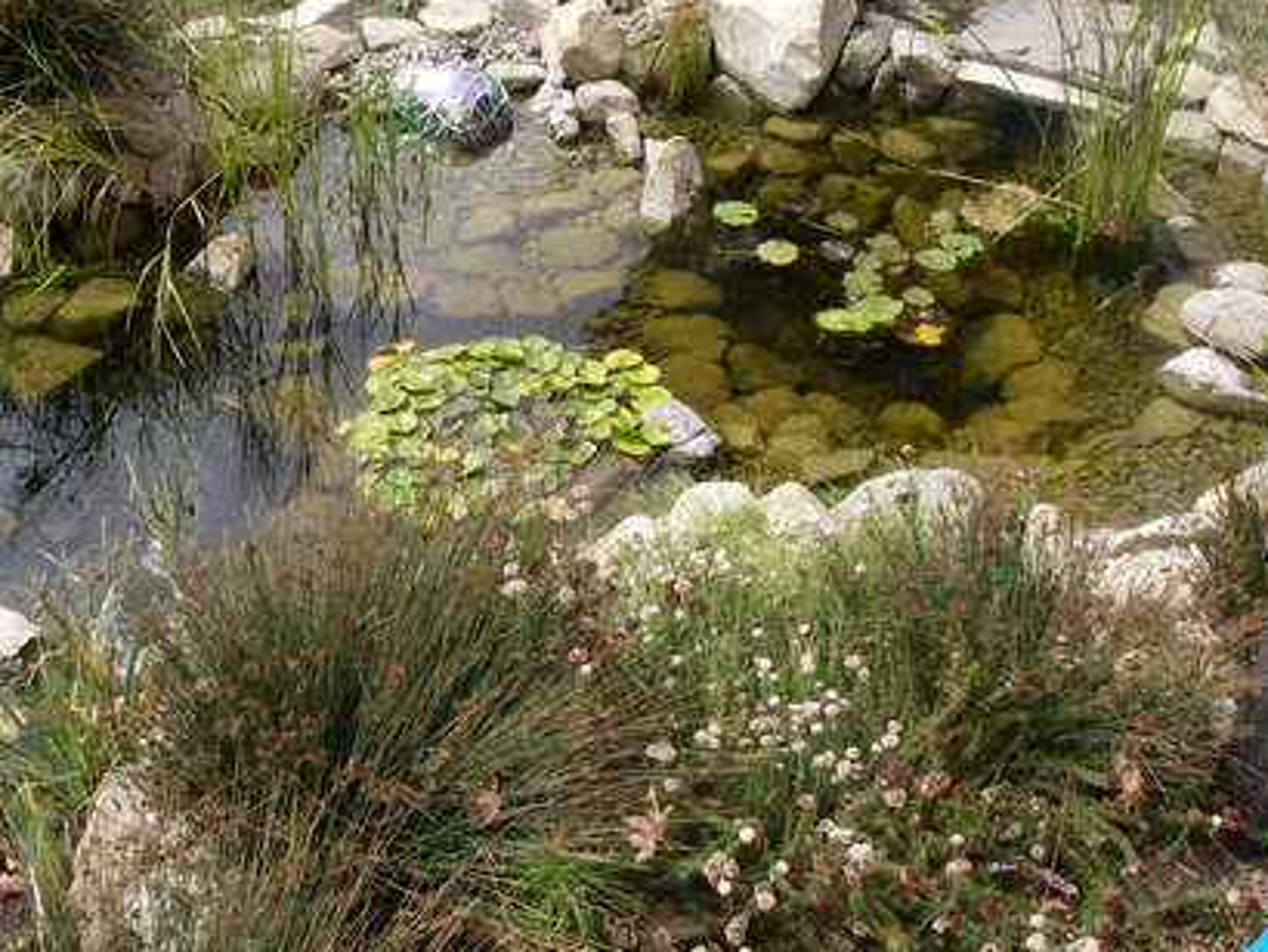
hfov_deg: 37.4
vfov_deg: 28.6
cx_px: 529
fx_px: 1869
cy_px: 413
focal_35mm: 51
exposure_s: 1/125
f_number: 6.6
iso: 80
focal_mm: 6.3
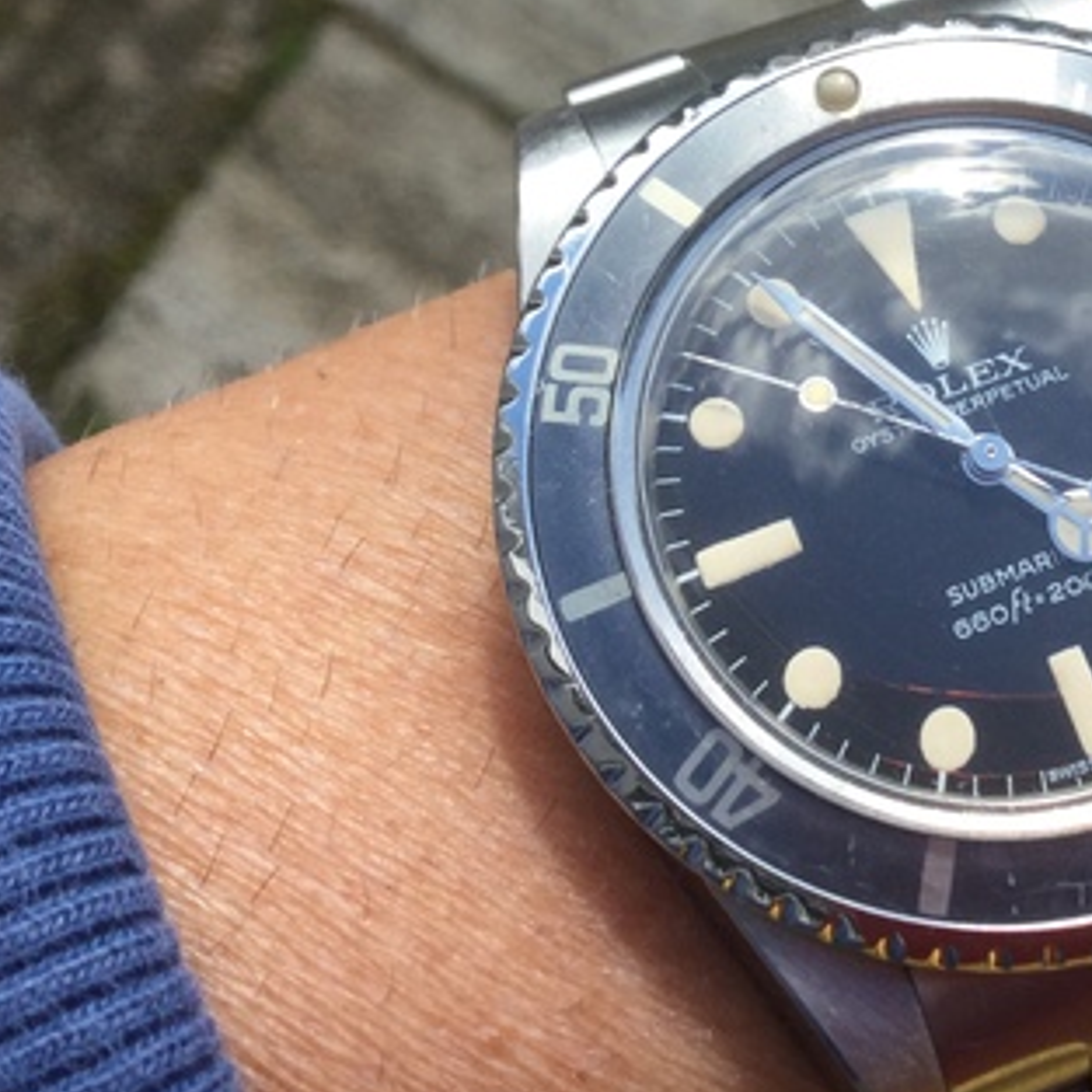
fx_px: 2498
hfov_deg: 24.1
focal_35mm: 70
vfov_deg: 24.2
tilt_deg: -75.1
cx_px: 932
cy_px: 174
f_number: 2.4
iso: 25
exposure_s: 1/529
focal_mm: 3.3
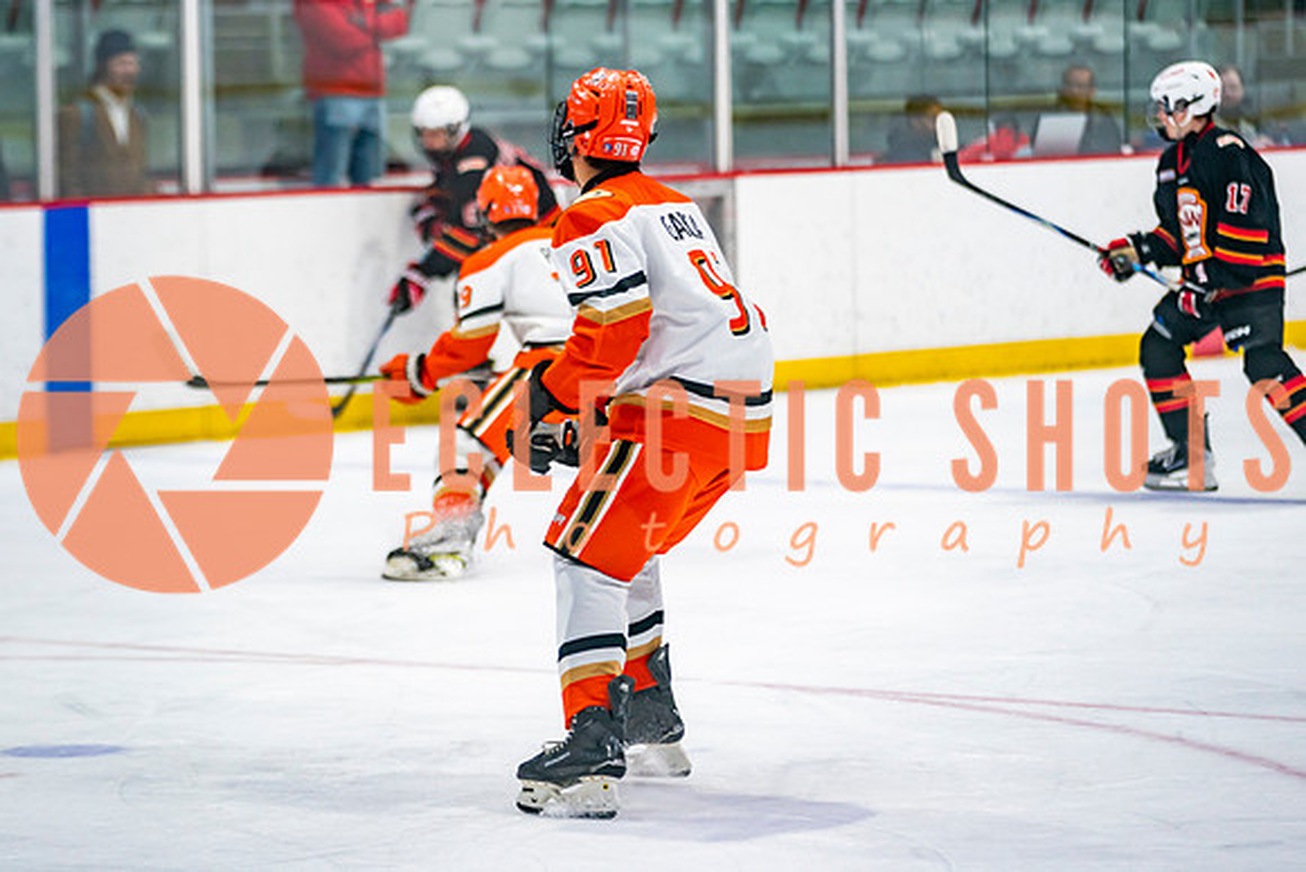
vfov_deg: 7.2
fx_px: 6906
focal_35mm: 190
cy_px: 319
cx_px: 653
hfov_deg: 10.8
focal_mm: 150
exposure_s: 1/640
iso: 1000
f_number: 2.8
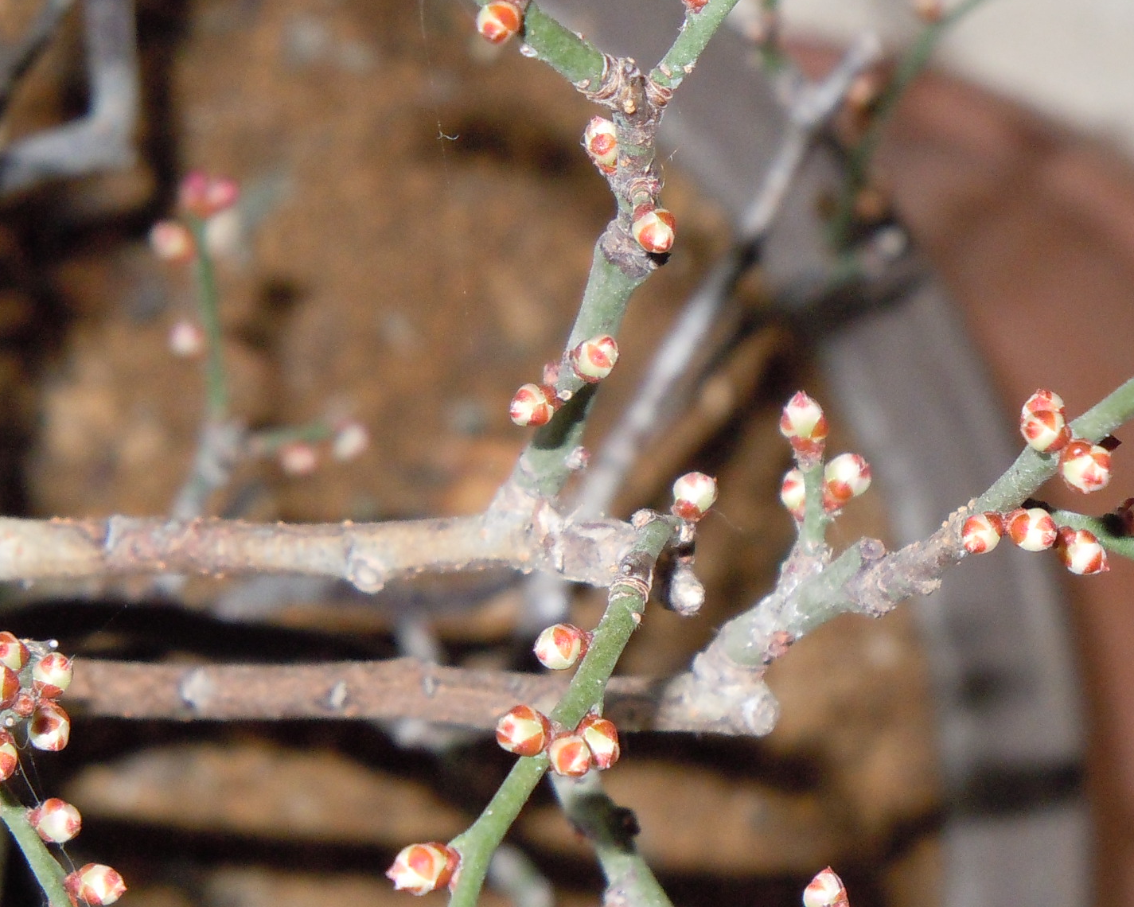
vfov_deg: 7.5
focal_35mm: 206
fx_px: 6914
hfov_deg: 9.4
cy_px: 528
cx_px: 478
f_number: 4.6
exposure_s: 1/50
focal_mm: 20.9
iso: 400
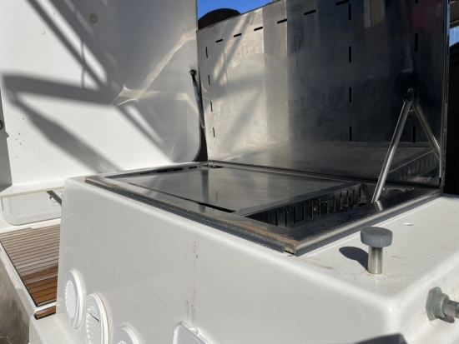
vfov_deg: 53.1
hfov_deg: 67.3
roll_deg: +1.8
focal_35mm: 26
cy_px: 172
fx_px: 345
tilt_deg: -6.7
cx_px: 230
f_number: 1.6
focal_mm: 4.2
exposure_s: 1/9091
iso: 32
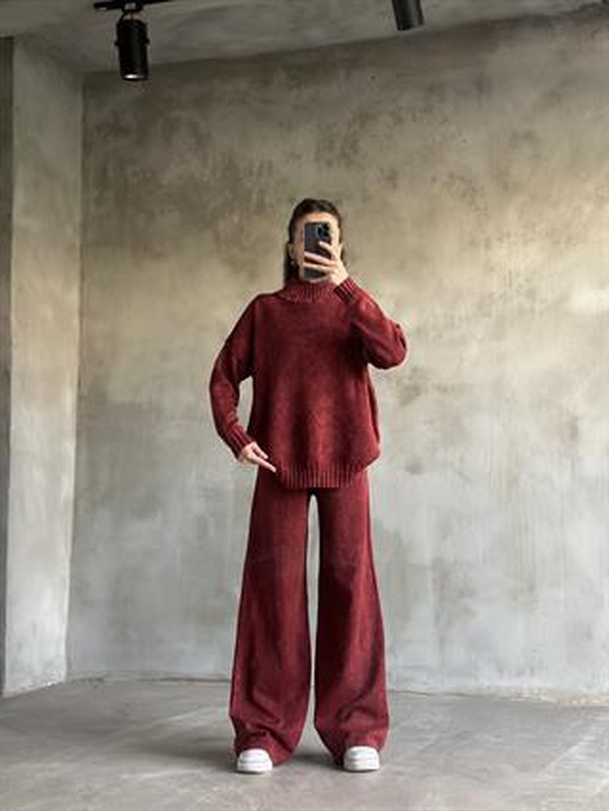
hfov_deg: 30.3
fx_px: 1125
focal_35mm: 48
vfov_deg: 39.6
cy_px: 406
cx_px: 304
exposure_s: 1/60
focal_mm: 6.86
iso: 320
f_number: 1.78
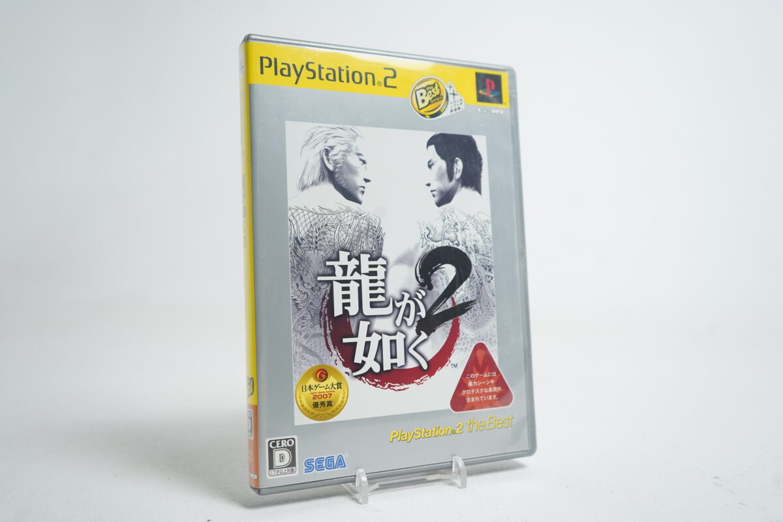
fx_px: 652
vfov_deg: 43.6
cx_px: 392
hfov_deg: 61.9
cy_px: 261
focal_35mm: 30
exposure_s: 1/30
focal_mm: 30
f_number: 5
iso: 250
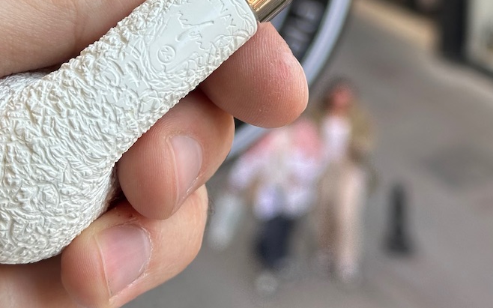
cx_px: 270
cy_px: -40
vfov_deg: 12.9
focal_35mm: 99
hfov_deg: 21.0
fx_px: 1330
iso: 64
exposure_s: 1/330
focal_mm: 6.86
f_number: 1.78
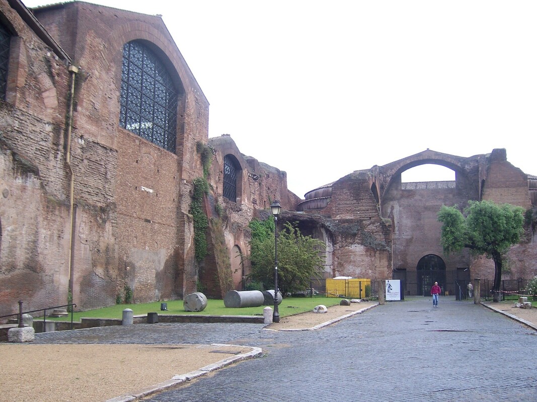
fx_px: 558
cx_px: 268
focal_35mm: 36
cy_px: 201
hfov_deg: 51.4
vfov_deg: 39.6
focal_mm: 6.2
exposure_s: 1/400
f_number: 2.8
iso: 80
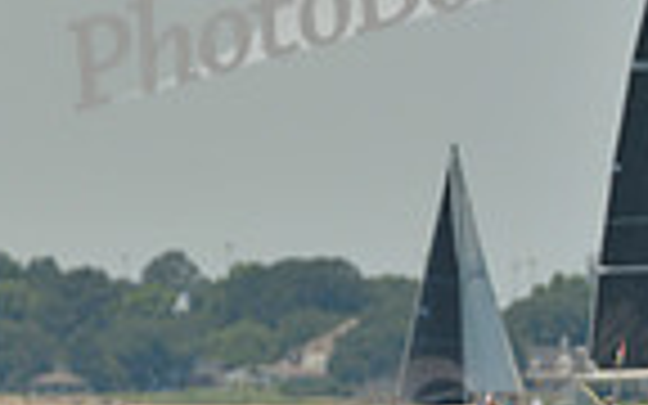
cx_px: -164
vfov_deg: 0.8
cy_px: -176
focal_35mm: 1647
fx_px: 29086
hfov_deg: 1.3
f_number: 5.6
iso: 200
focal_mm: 400
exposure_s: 1/1600
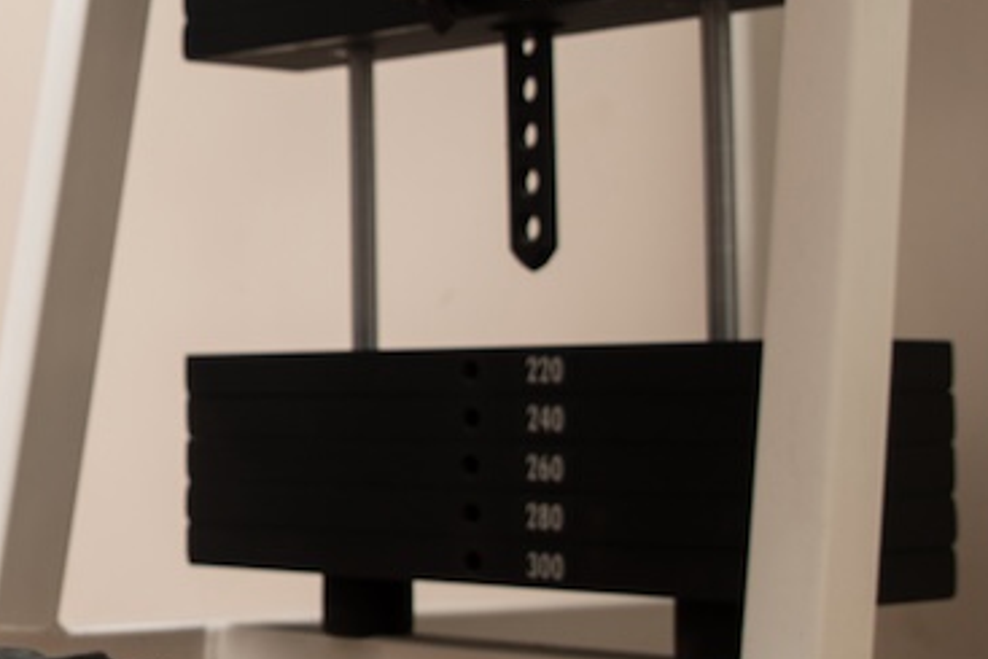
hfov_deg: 19.7
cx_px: -175
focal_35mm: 98
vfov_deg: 14.0
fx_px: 2690
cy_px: 214
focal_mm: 24
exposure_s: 1/250
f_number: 5
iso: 100
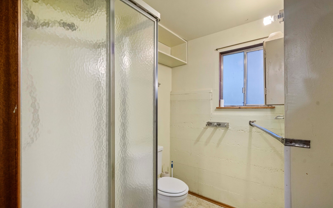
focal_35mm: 16
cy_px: 108
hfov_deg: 97.8
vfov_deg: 71.2
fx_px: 145
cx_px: 162
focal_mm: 15
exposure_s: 1/30
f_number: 6.7
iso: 250
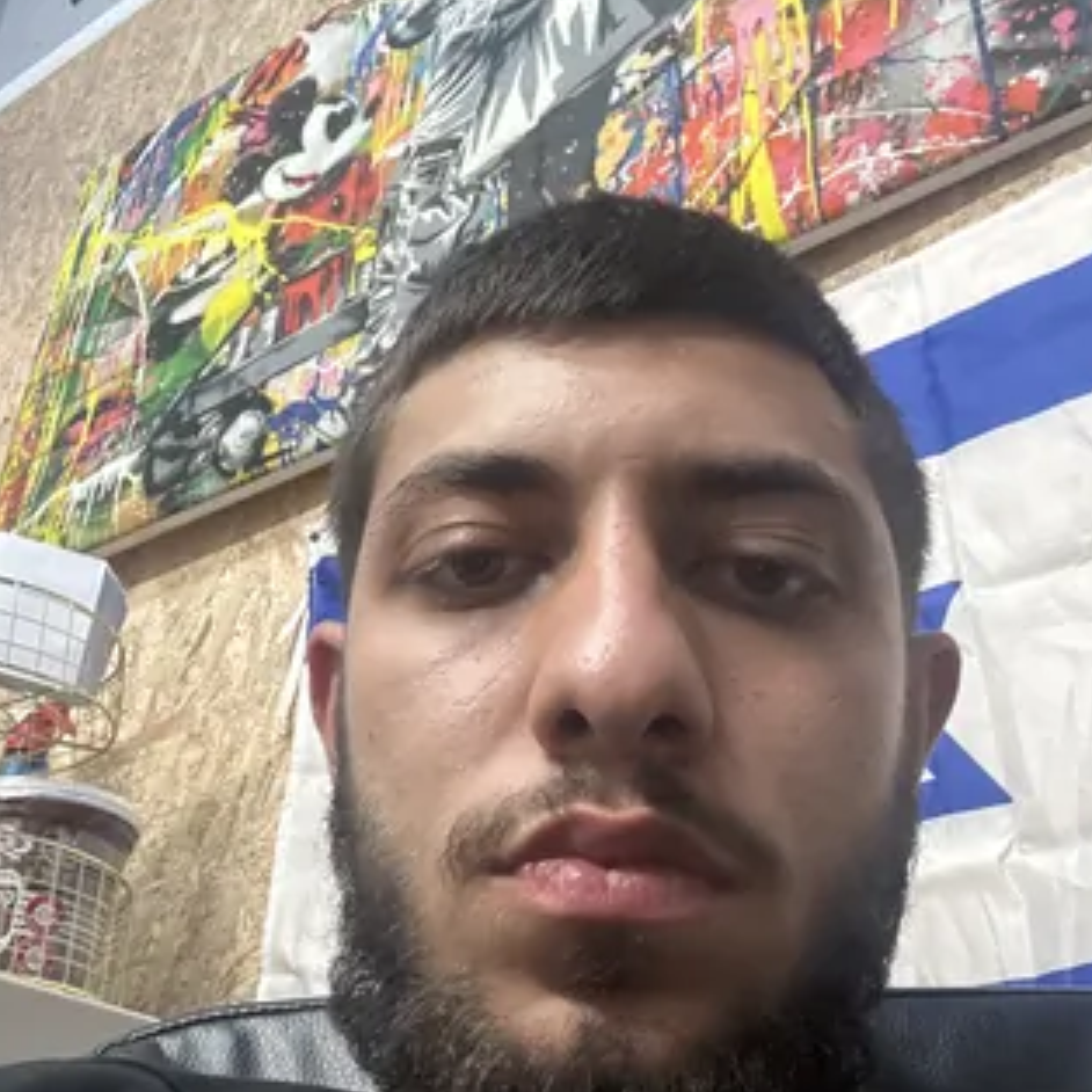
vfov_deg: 43.8
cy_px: 616
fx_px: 1356
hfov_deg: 43.9
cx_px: 539
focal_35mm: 38
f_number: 1.9
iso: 400
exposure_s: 1/33
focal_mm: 2.69
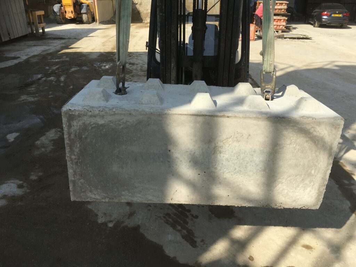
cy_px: 134
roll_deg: +0.8
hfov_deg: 61.7
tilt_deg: -24.2
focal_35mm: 29
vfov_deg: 48.2
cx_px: 178
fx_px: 298
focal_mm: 4.15
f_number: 2.2
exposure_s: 1/1350
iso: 25
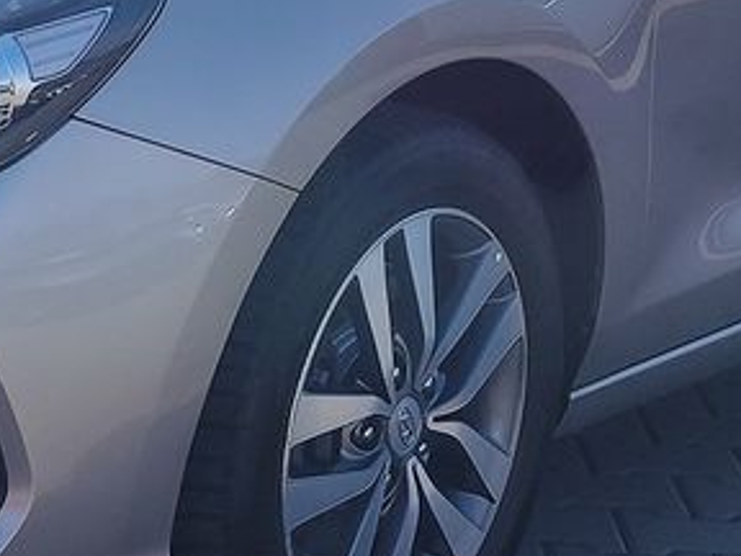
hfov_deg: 19.9
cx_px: 28
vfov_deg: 15.2
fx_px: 2055
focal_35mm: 96
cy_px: 23
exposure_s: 1/1882
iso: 50
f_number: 1.69
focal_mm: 7.01
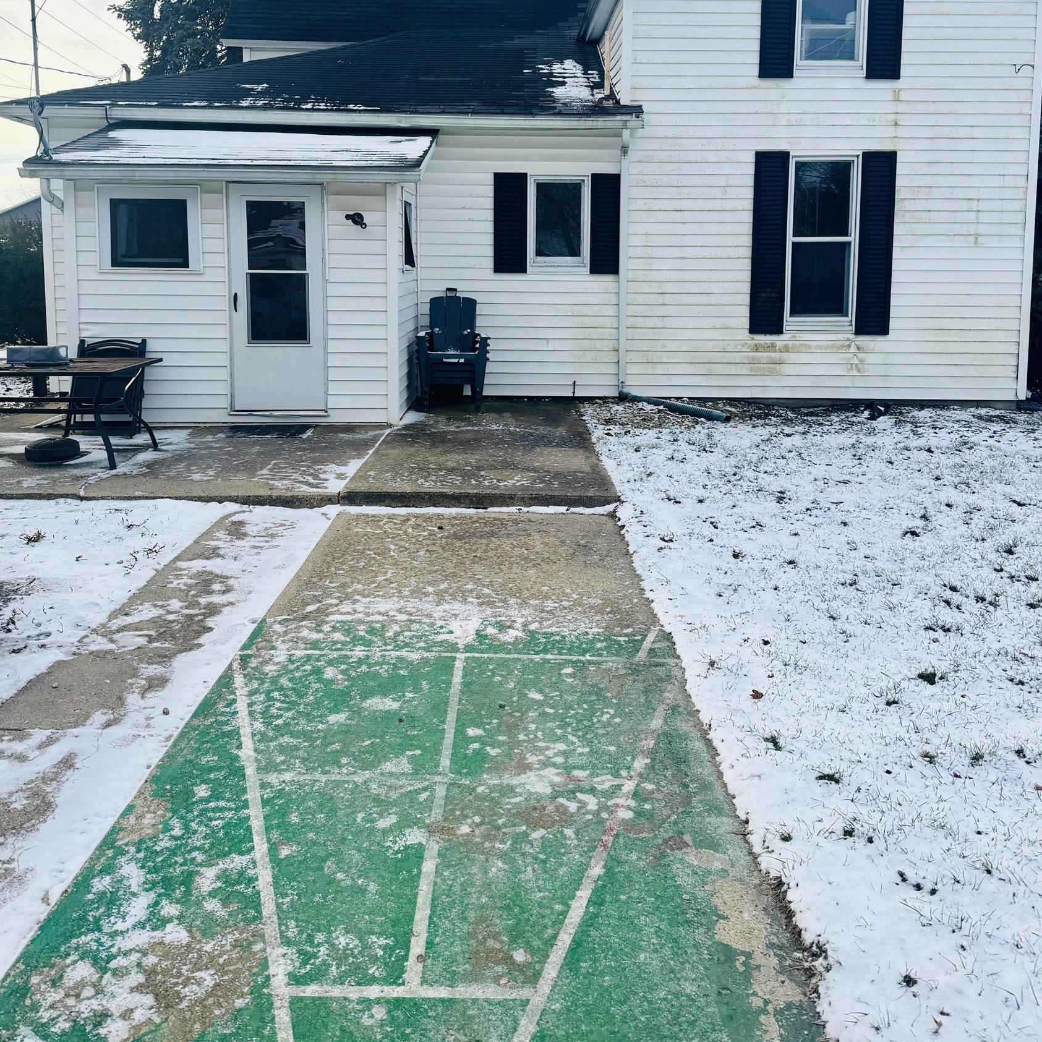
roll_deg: -1.8
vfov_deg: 54.7
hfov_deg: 55.6
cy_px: 362
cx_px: 524
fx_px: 988
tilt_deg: -5.1
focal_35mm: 29
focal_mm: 6.76
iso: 80
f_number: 1.78
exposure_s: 1/2252
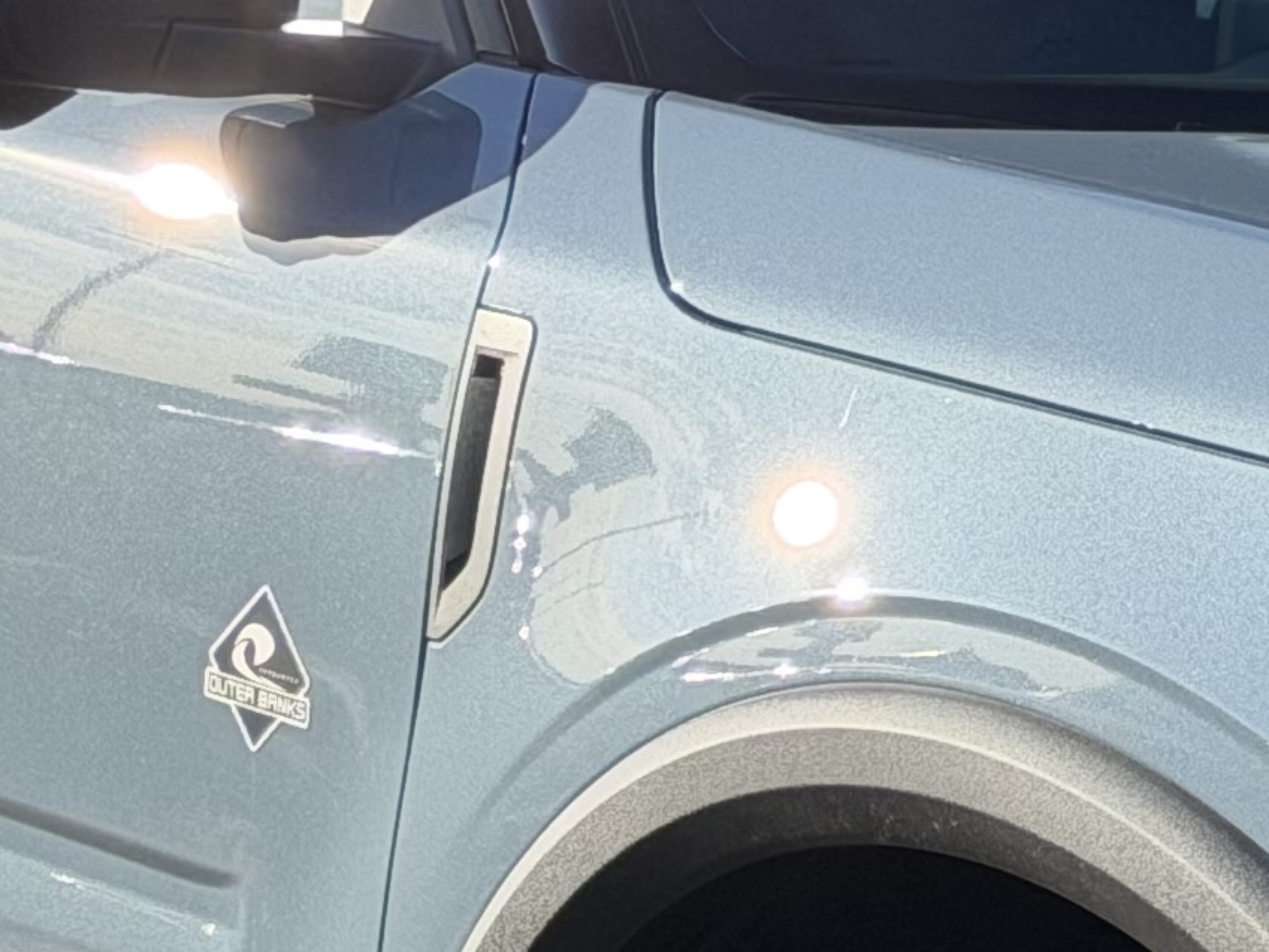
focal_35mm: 228
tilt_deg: -7.3
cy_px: 531
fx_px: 8360
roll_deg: -5.1
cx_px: 1368
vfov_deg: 6.5
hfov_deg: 8.6
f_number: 1.78
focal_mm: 6.76
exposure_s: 1/1222
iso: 80
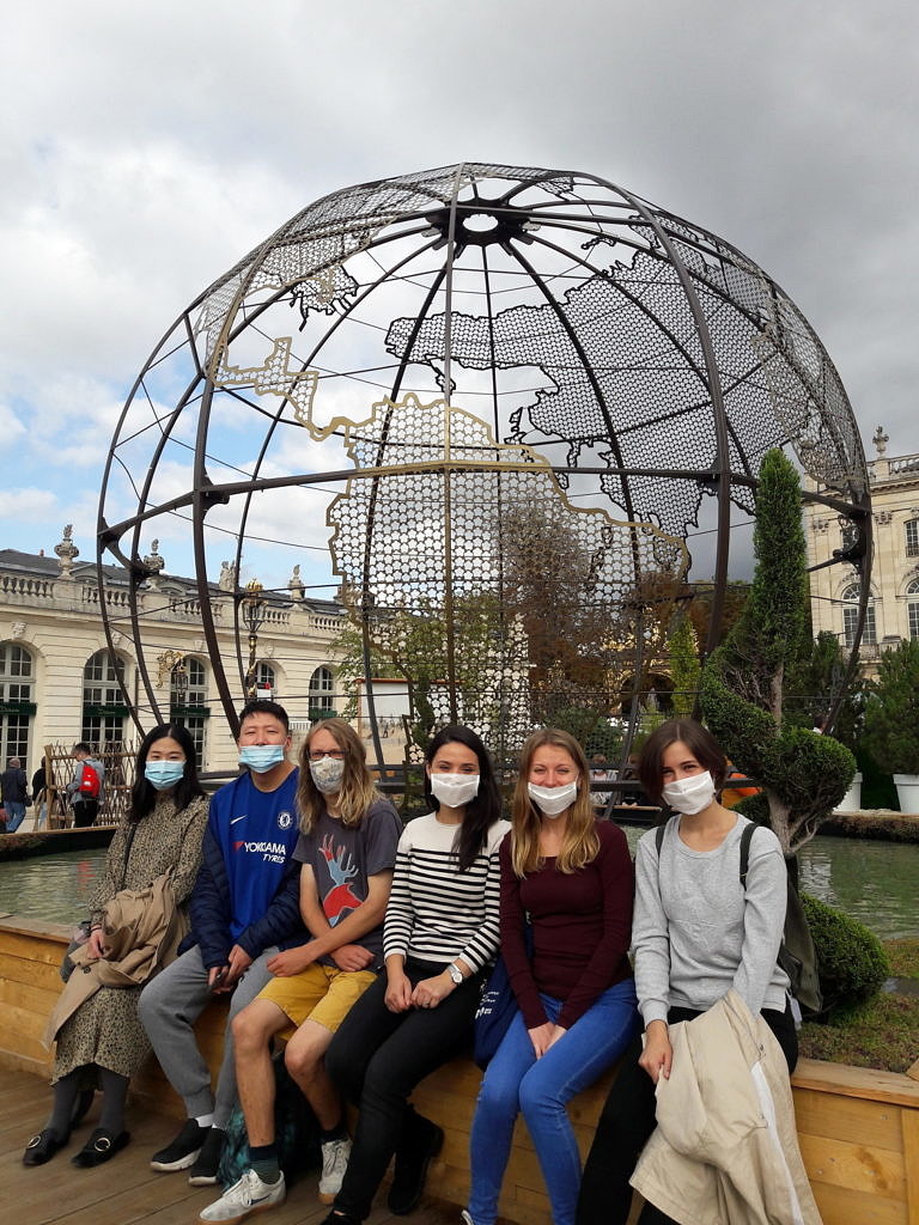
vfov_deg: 63.4
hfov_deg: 49.7
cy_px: 612
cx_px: 460
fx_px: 991
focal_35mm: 28
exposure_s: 1/1372
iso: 40
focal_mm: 3.7
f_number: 1.9
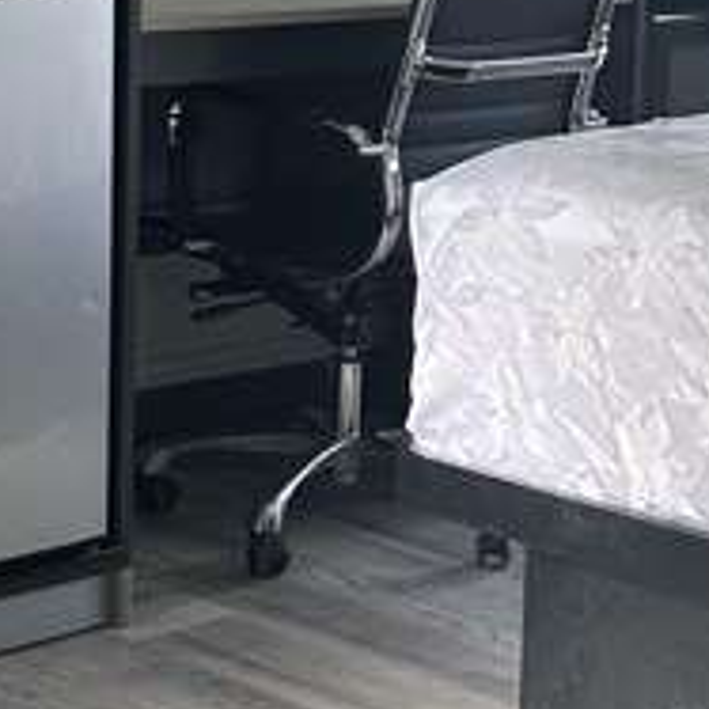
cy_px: 246
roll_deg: -2.1
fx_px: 2688
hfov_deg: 15.0
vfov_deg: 15.0
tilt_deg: -9.7
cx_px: 463
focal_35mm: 116
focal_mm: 6.86
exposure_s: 1/120
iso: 80
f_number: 1.78
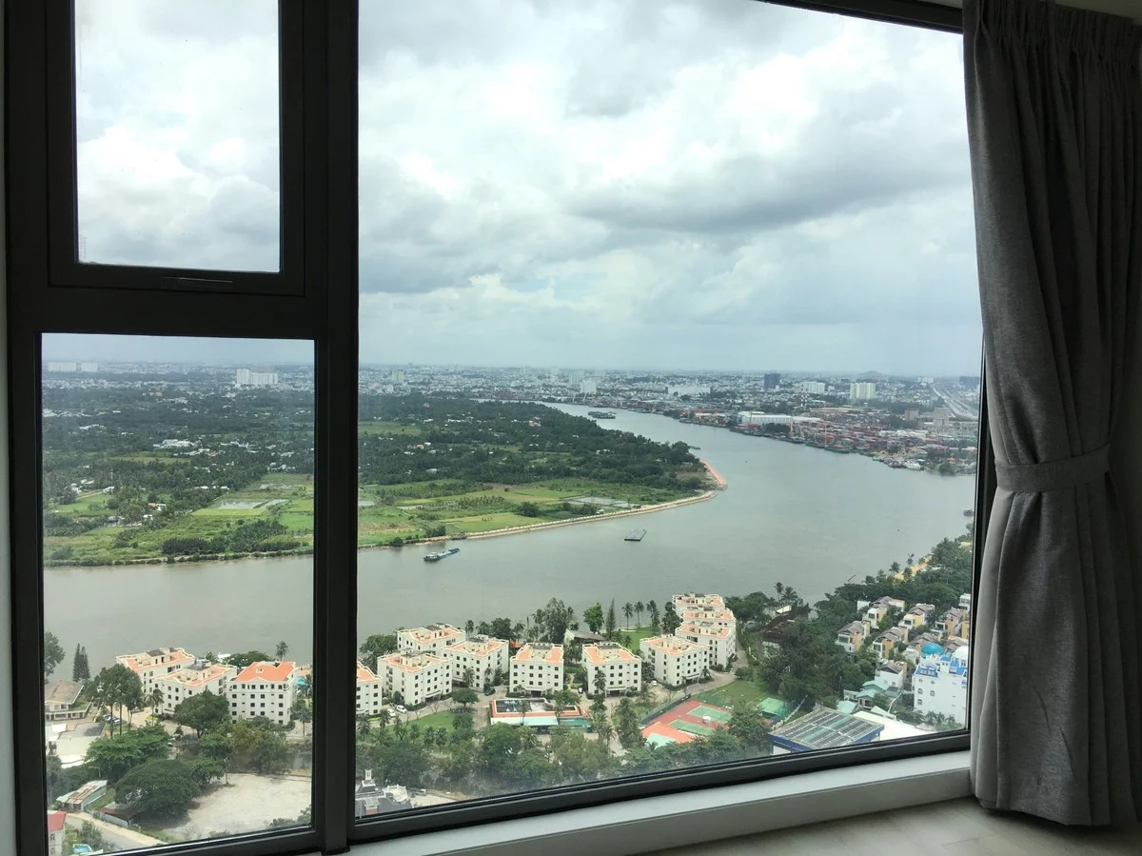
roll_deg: -1.8
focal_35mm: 29
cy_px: 428
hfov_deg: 61.7
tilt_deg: -2.2
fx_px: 956
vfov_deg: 48.2
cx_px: 571
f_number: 2.2
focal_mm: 4.15
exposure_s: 1/999
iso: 25
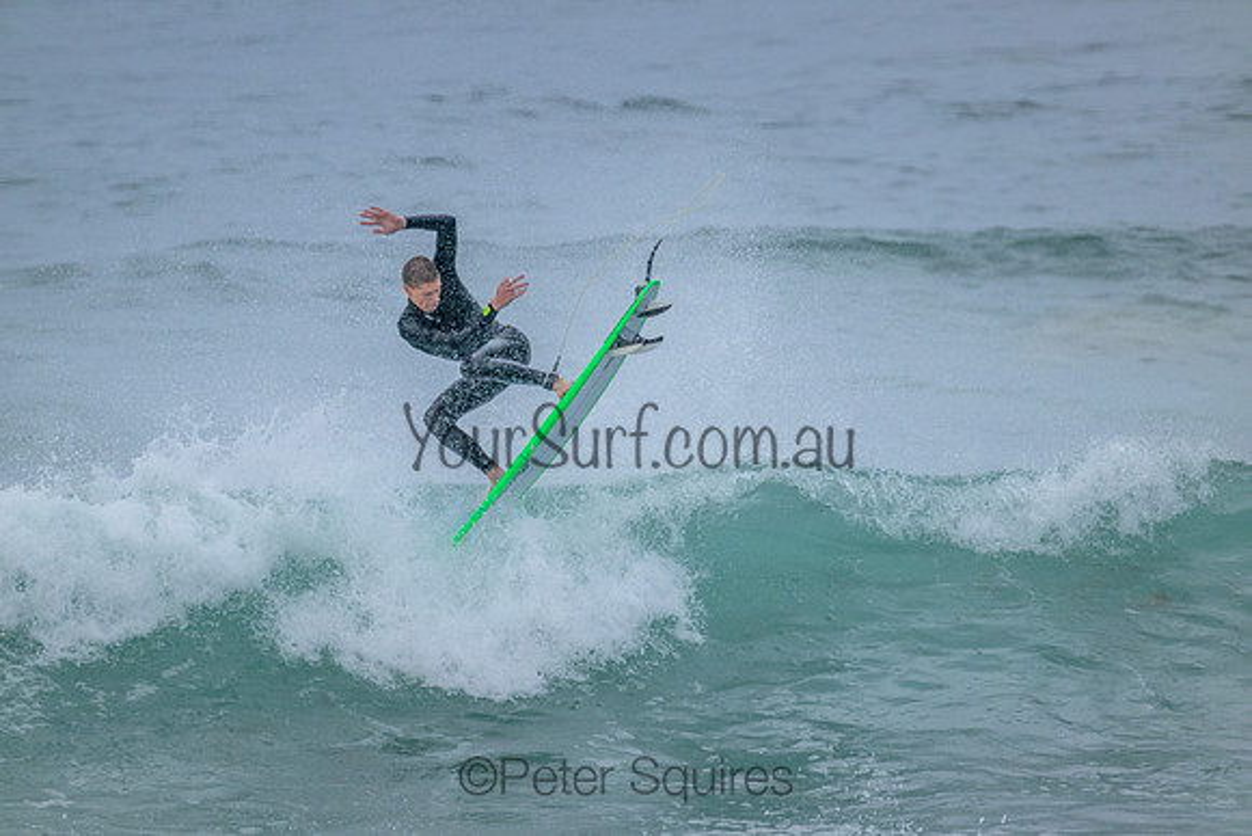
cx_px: 626
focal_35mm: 800
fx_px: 27827
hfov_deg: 2.6
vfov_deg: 1.7
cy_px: 418
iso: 4000
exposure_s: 1/1600
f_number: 11
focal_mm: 800
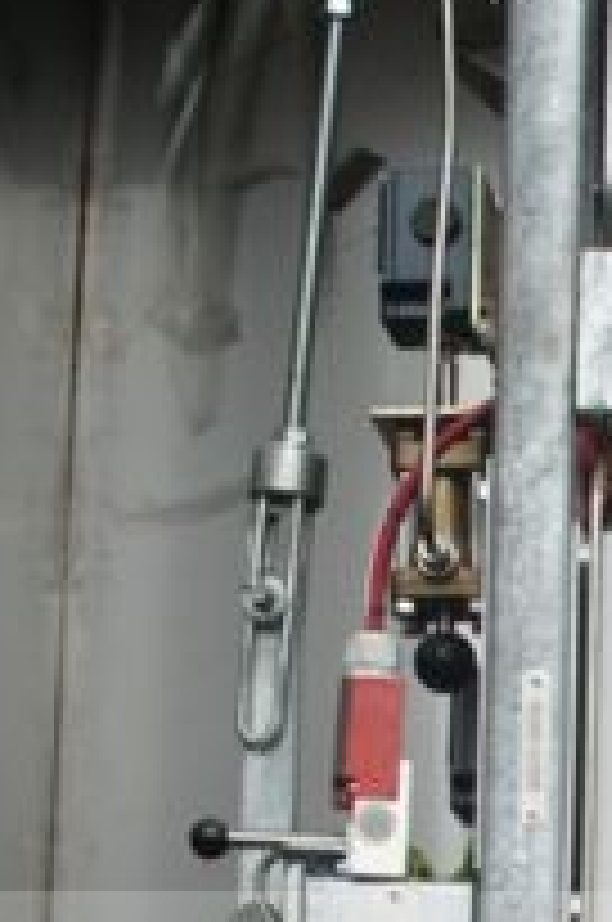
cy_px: 1048
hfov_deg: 11.2
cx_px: 652
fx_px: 3070
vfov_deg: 16.5
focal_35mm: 120
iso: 250
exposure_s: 1/100
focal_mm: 24
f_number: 4.5
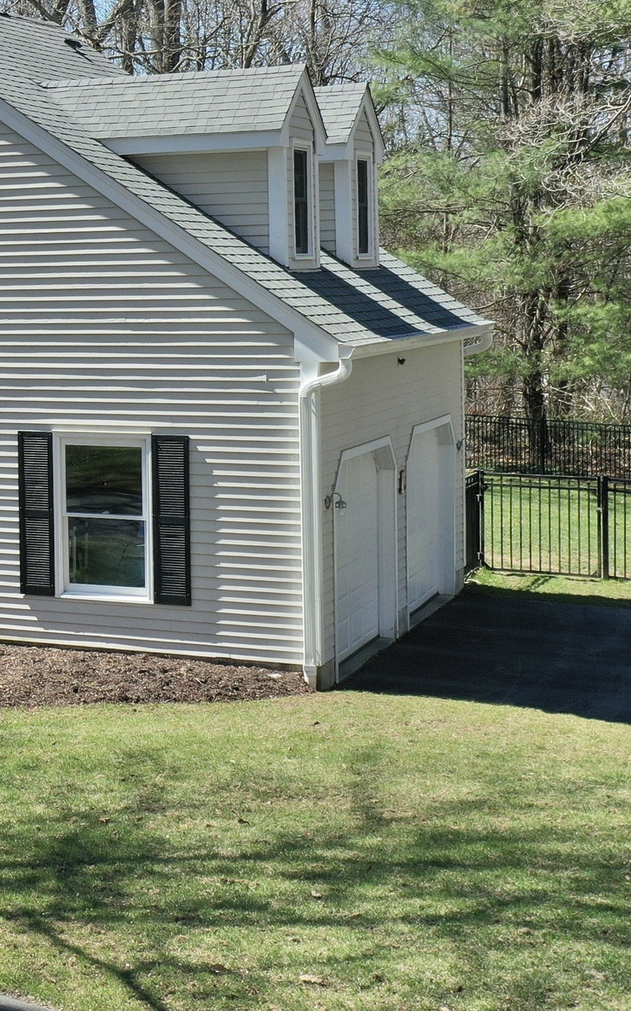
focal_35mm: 74
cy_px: 295
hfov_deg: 15.8
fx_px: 2037
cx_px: -395
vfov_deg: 27.6
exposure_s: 1/320
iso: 100
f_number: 5
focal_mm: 10.26
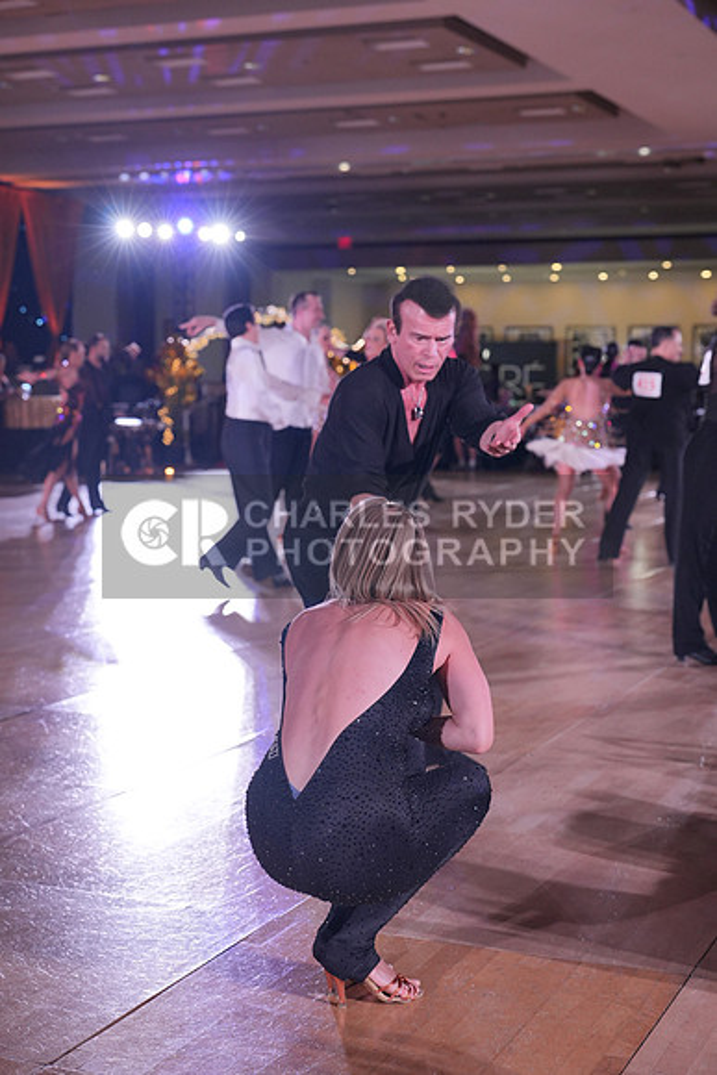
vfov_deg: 35.0
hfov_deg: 23.8
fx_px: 1702
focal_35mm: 57
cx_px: 358
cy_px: 538
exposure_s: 1/400
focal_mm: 57
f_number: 4
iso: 1600
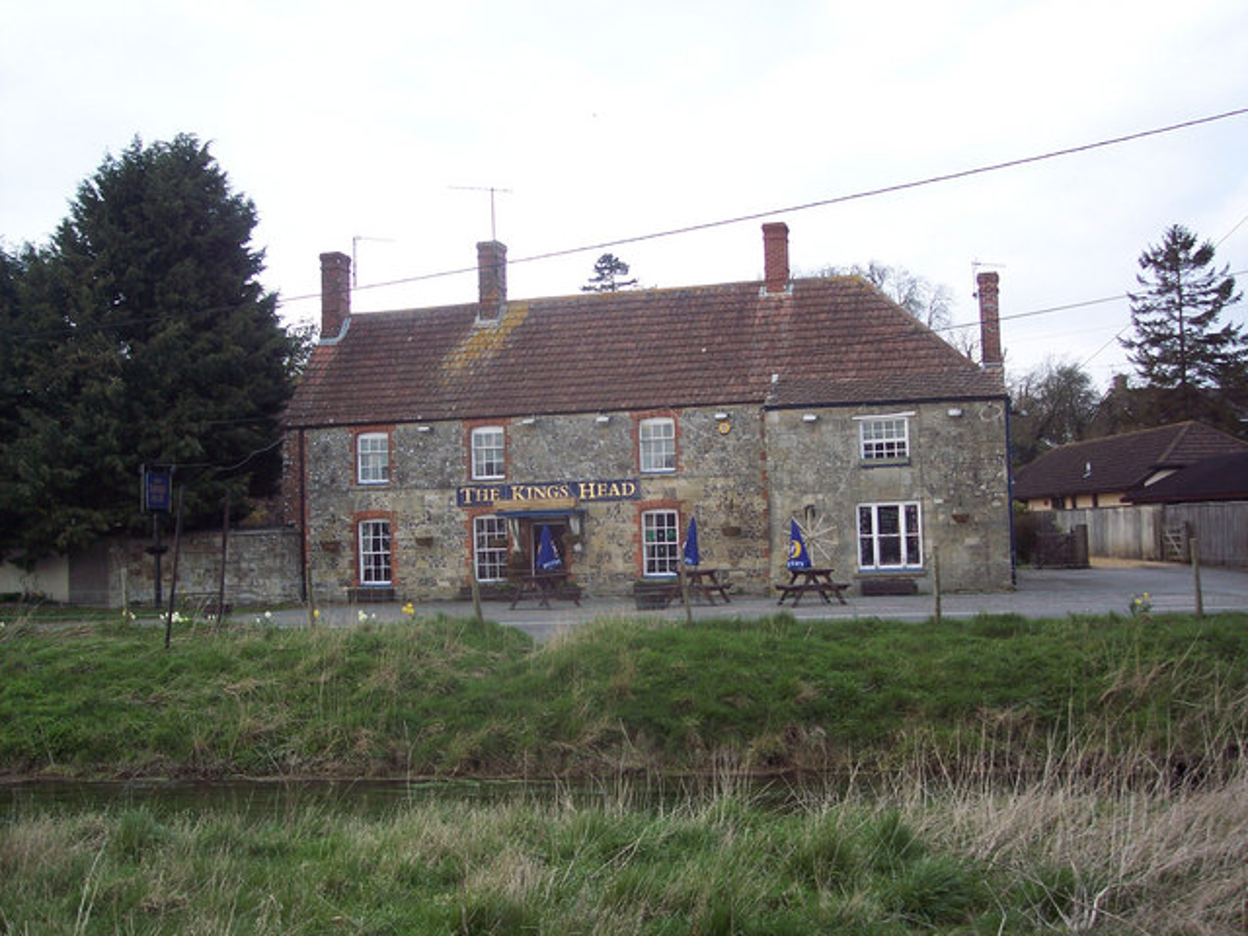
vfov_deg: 36.8
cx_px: 624
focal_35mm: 39
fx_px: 1406
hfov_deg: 47.9
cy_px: 468
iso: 100
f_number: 3.4
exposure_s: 1/125
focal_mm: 8
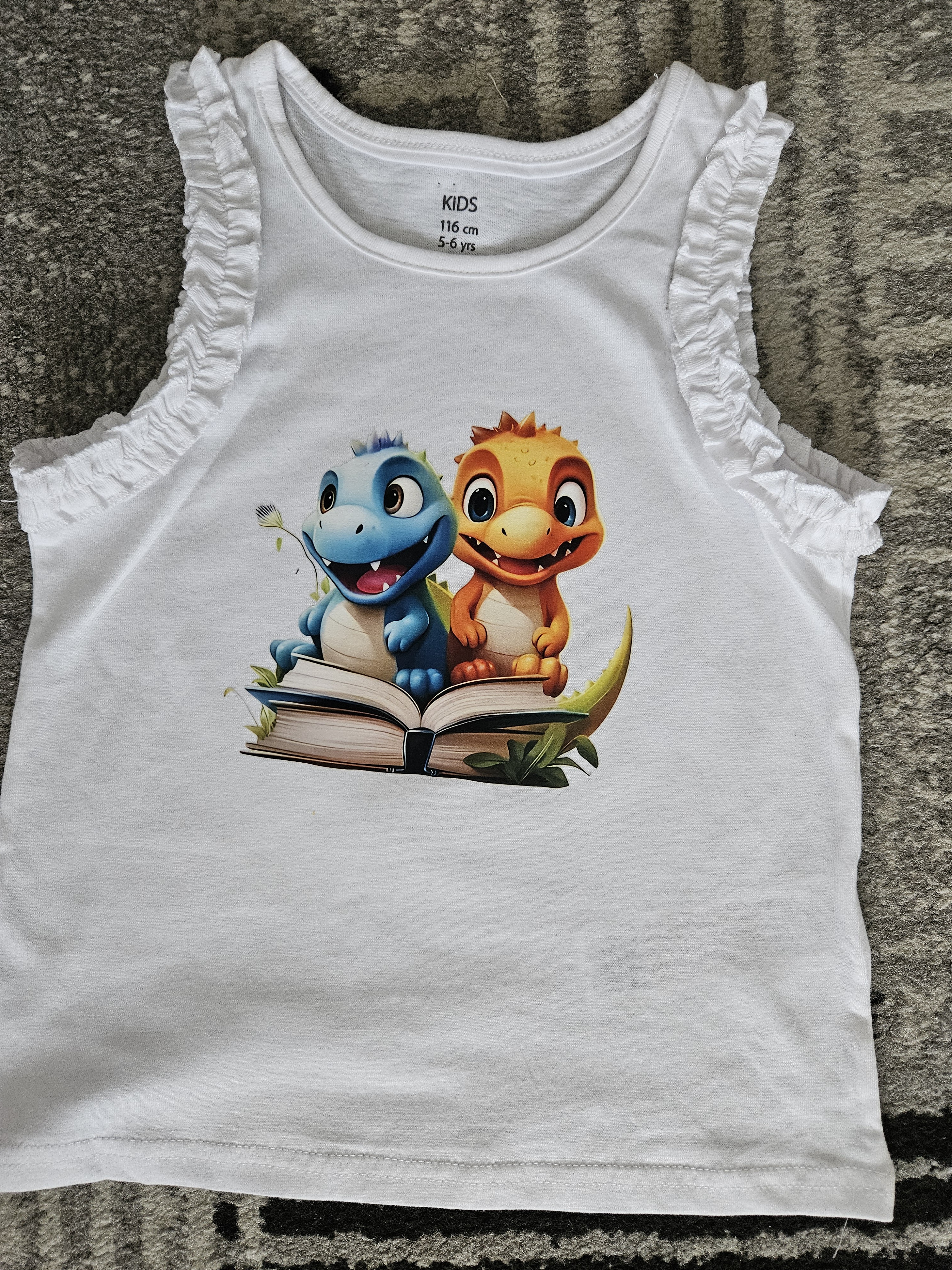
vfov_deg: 73.9
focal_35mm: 23
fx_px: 843
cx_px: 476
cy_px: 635
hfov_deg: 58.9
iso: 500
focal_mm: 5.4
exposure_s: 1/101
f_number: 1.8
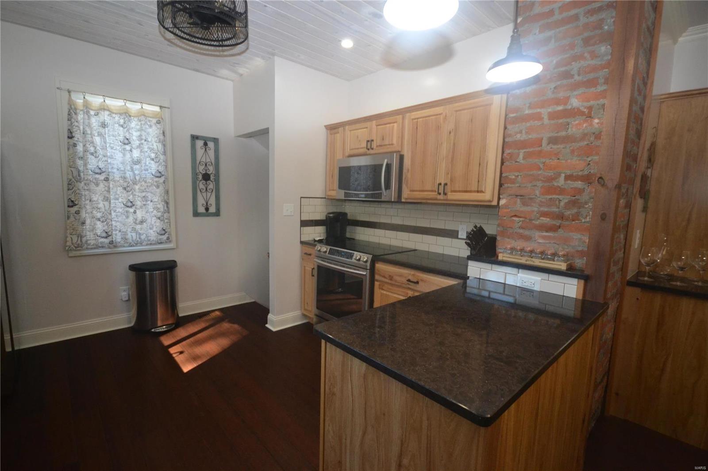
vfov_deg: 72.0
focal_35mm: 16
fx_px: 324
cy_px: 236
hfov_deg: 95.0
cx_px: 354
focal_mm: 11
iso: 1600
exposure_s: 1/60
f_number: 4.2
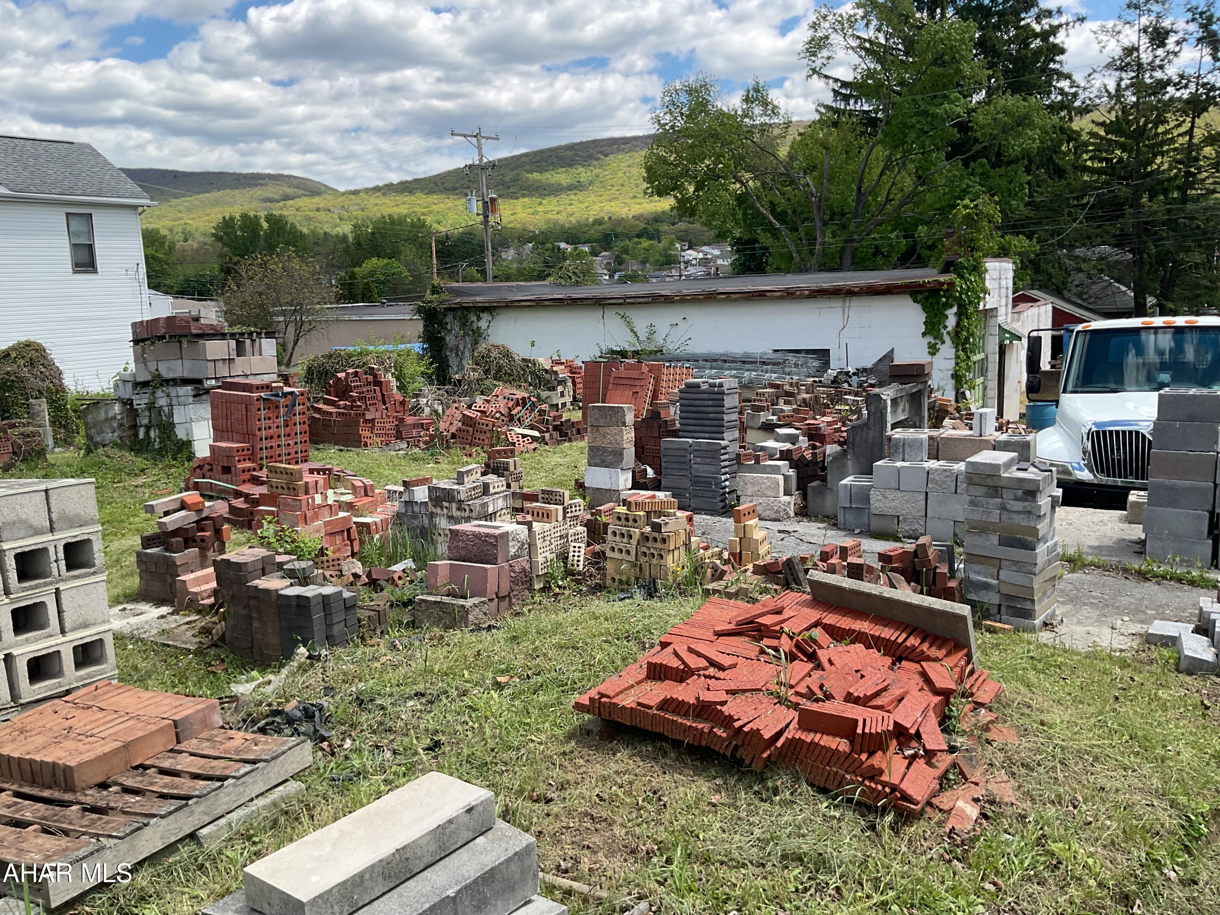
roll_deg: +1.9
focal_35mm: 29
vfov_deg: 48.2
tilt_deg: -8.9
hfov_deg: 61.7
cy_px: 458
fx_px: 1022
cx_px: 610
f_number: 1.8
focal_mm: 3
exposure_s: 1/1076
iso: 16
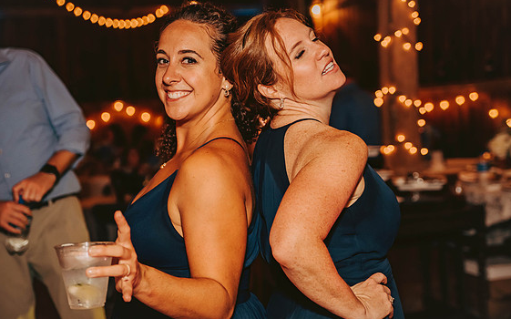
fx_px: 807
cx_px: 255
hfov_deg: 35.1
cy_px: 157
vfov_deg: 22.3
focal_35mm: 58
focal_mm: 55
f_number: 2.8
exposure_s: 1/160
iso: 1000
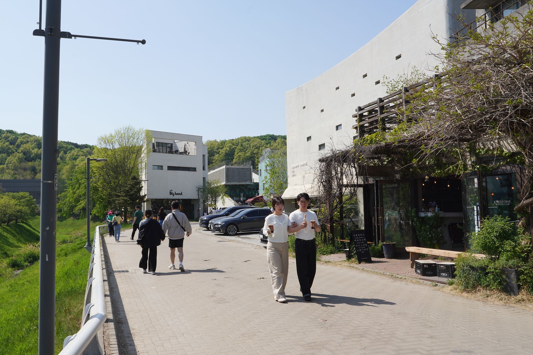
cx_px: 268
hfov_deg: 69.4
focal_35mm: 26
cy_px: 177
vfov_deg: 49.6
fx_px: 385
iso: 100
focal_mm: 24
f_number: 16
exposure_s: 1/100
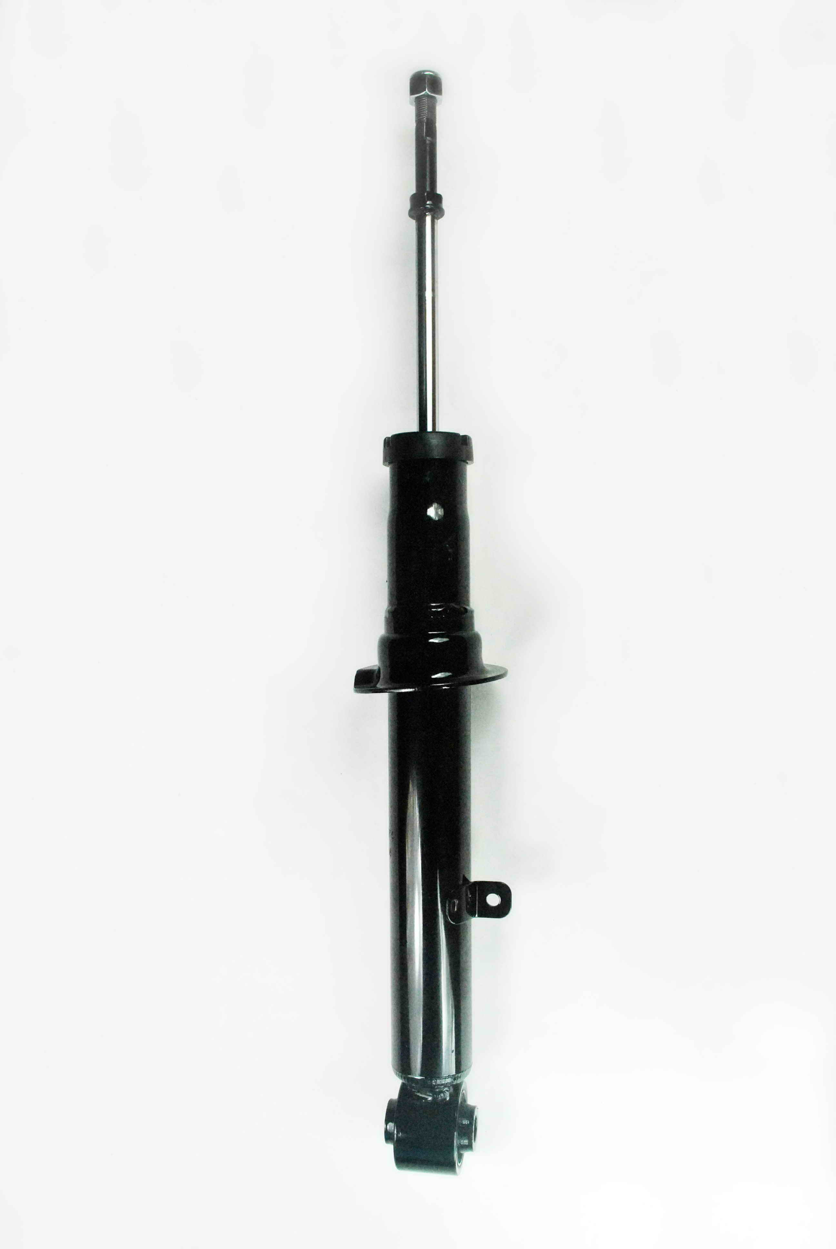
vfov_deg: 61.9
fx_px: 1042
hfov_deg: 43.7
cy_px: 624
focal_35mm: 30
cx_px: 418
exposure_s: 1/320
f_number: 9
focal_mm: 20
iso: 800
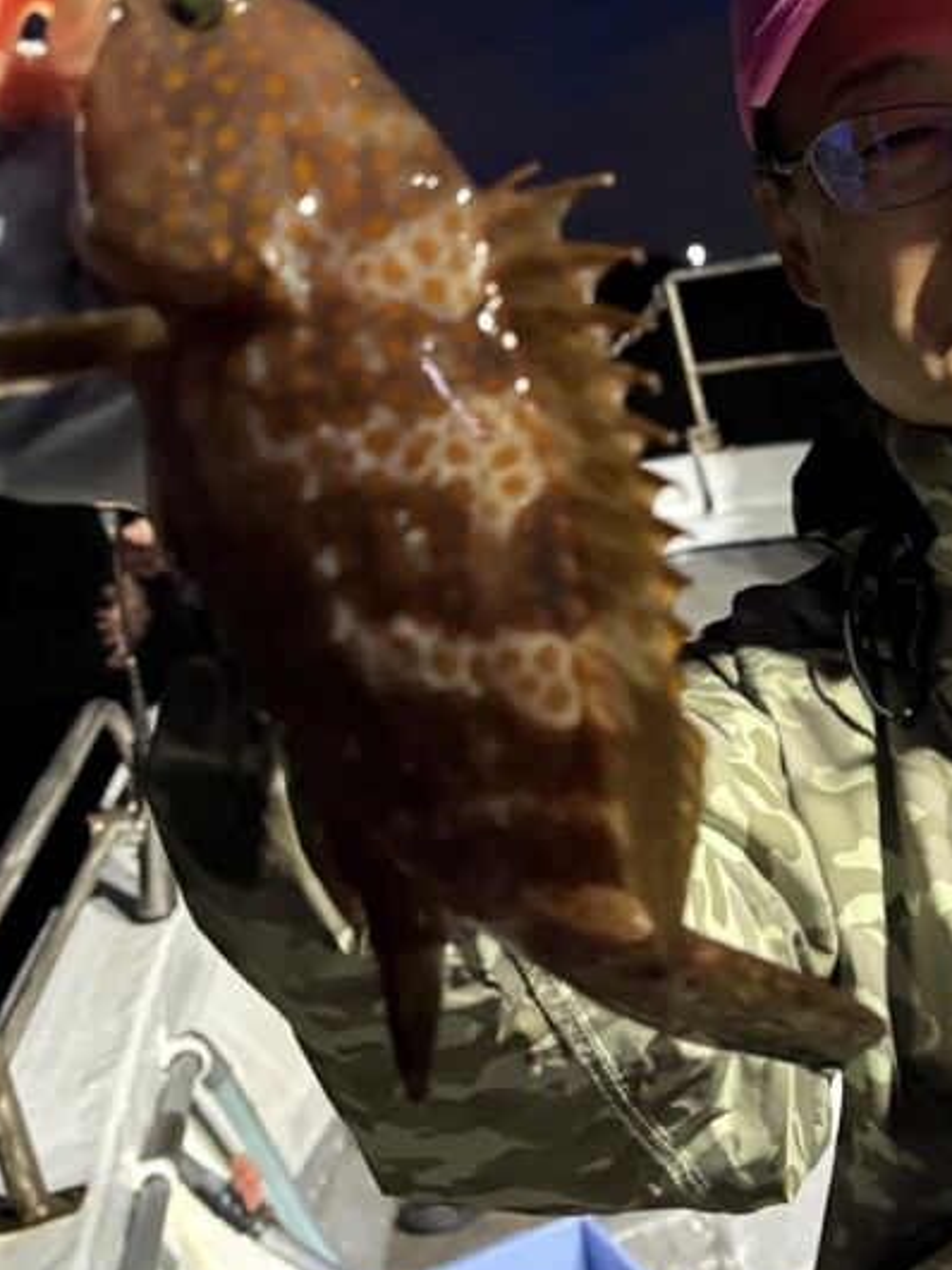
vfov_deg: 38.5
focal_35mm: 49
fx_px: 1798
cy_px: 428
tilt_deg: +2.7
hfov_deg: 28.6
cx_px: 837
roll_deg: +14.2
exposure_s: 1/32
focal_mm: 5.96
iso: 640
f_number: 1.6
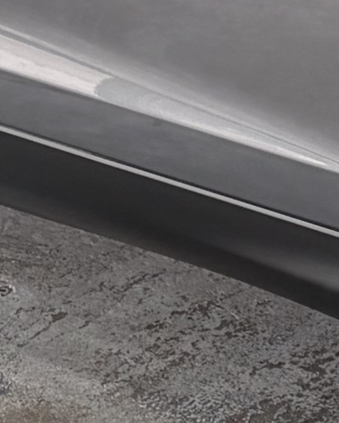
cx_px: 635
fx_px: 2683
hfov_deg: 7.0
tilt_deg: -17.5
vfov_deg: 8.9
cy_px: -154
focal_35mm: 214
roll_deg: +0.0
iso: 125
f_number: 1.6
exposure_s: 1/120
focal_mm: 5.96
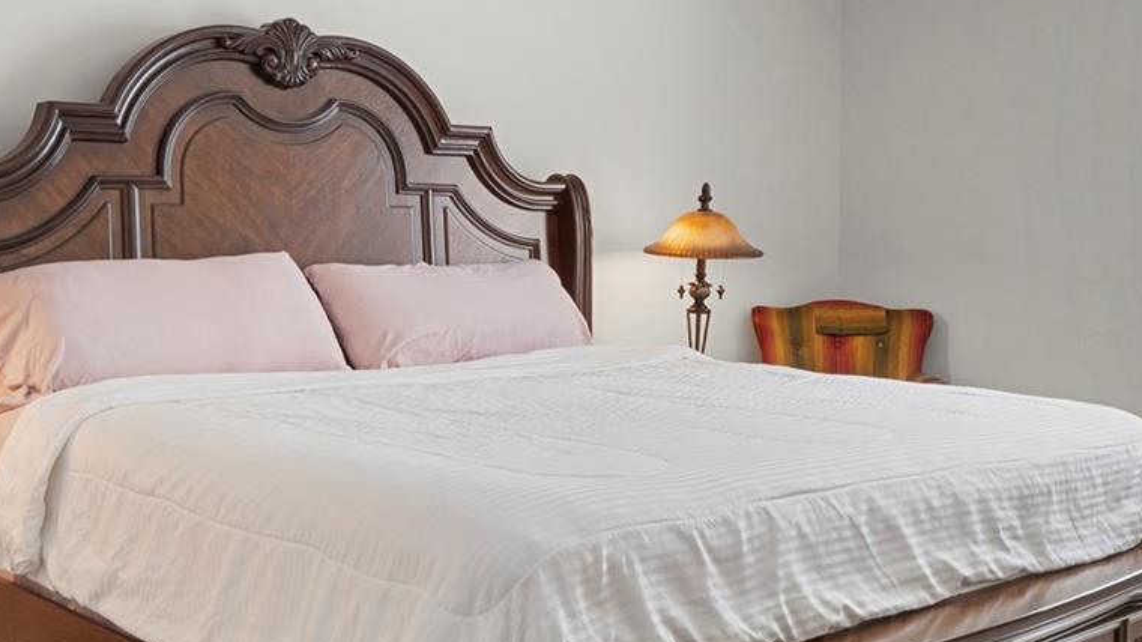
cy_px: 184
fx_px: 1474
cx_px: 643
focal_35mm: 49
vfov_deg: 24.4
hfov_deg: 42.3
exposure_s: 1/4
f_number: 9
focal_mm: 11.5
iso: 250
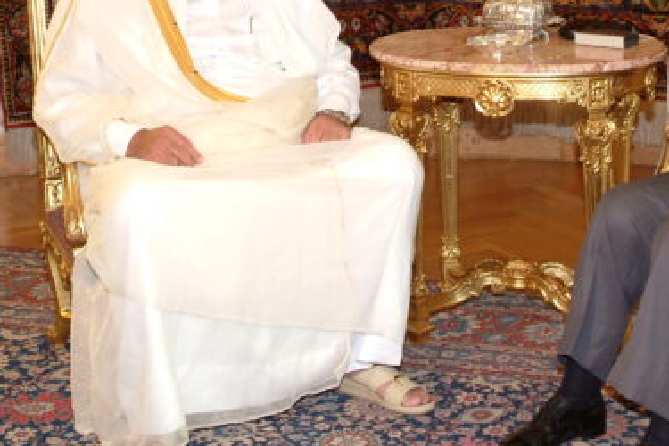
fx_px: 1543
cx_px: 396
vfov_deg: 16.2
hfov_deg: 24.4
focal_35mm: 83
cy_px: 48
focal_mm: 27
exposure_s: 1/60
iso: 400
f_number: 5.6
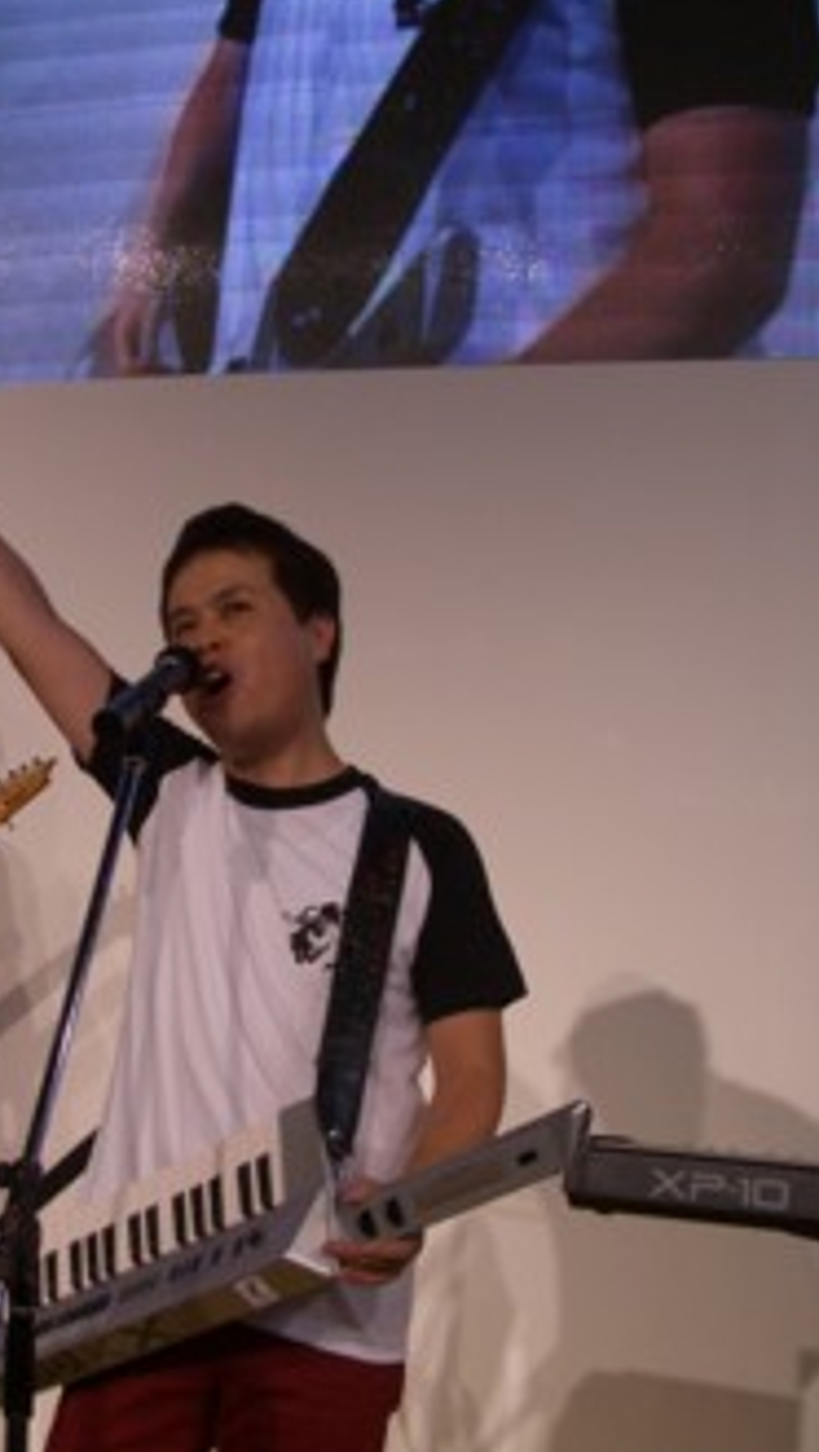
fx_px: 2005
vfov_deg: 39.8
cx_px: 84
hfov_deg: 22.5
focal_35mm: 52
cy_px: 713
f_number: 2.6
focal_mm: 5.8
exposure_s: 1/160
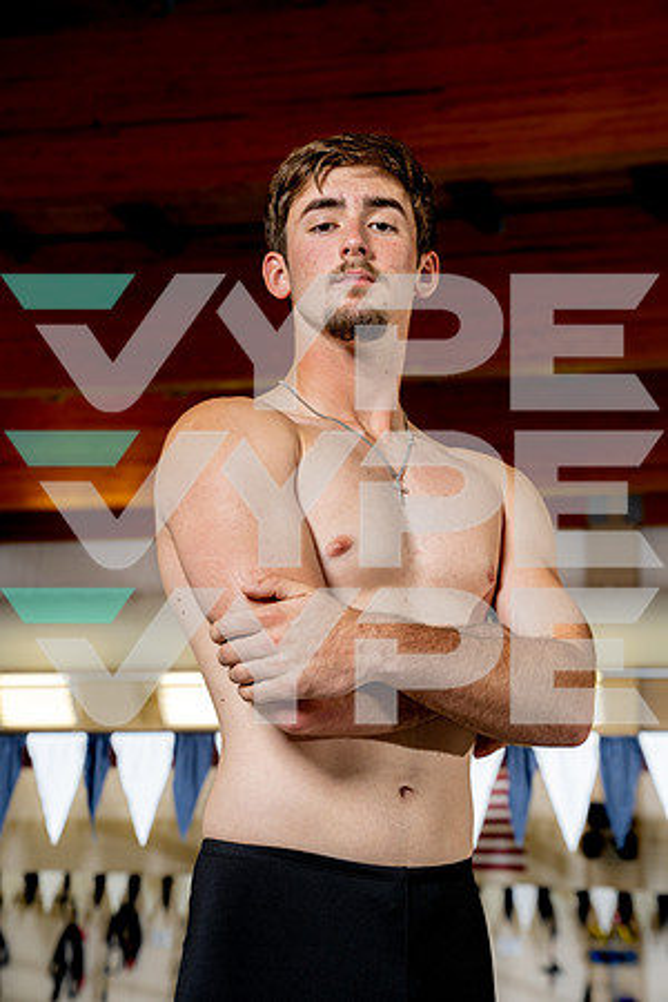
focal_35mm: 70
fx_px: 1948
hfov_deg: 19.5
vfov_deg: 28.8
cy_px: 501
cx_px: 334
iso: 320
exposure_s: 1/250
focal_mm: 70
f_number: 5.6
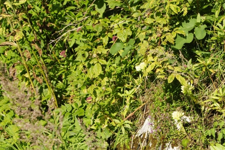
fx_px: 425
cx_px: 175
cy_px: 94
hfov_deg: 29.1
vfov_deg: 20.0
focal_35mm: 68
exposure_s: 1/125
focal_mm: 26
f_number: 7.1
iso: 100
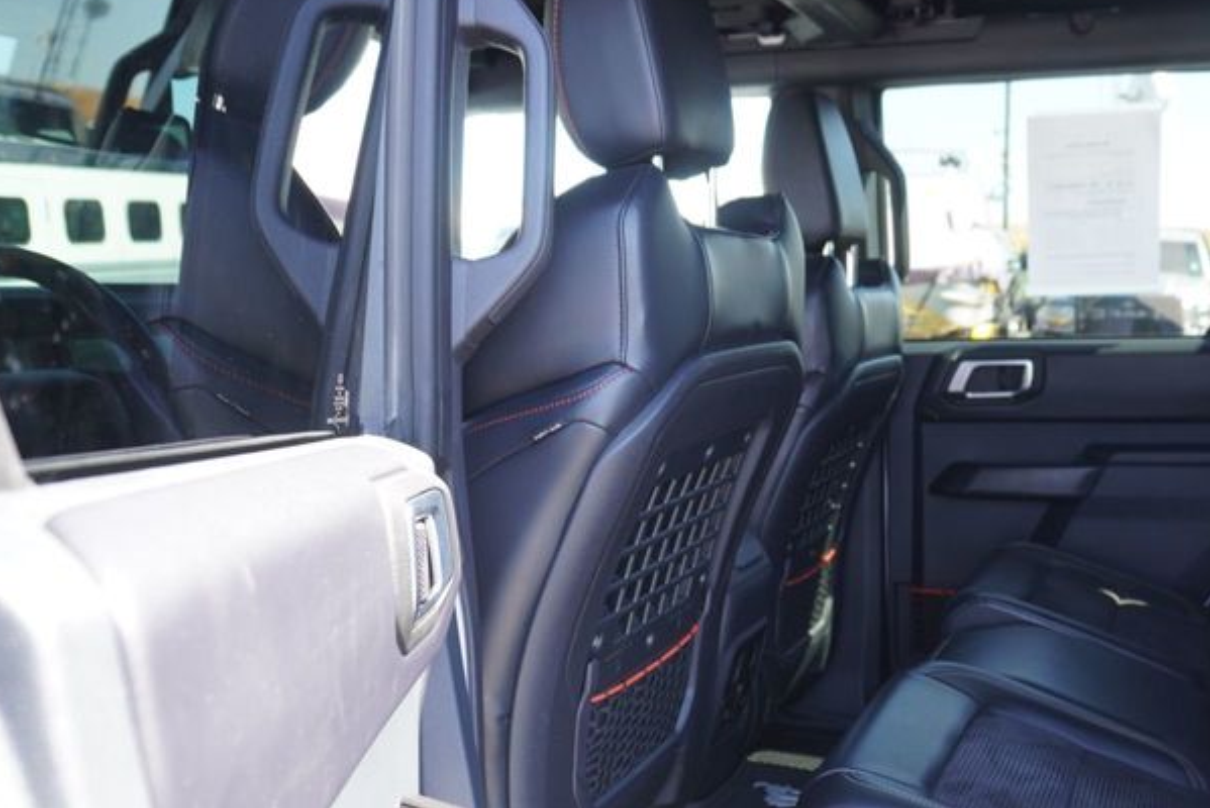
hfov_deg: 46.7
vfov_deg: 32.1
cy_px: 596
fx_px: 1379
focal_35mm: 41
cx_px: 796
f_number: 4
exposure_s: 1/60
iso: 200
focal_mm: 16
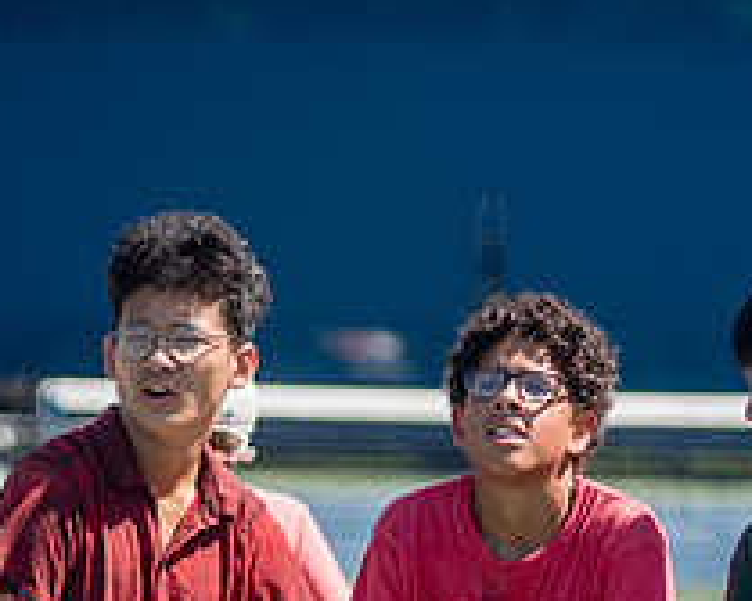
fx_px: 13526
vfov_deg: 2.5
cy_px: 548
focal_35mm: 608
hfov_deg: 3.2
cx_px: 511
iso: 200
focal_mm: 185
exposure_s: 1/800
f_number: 4
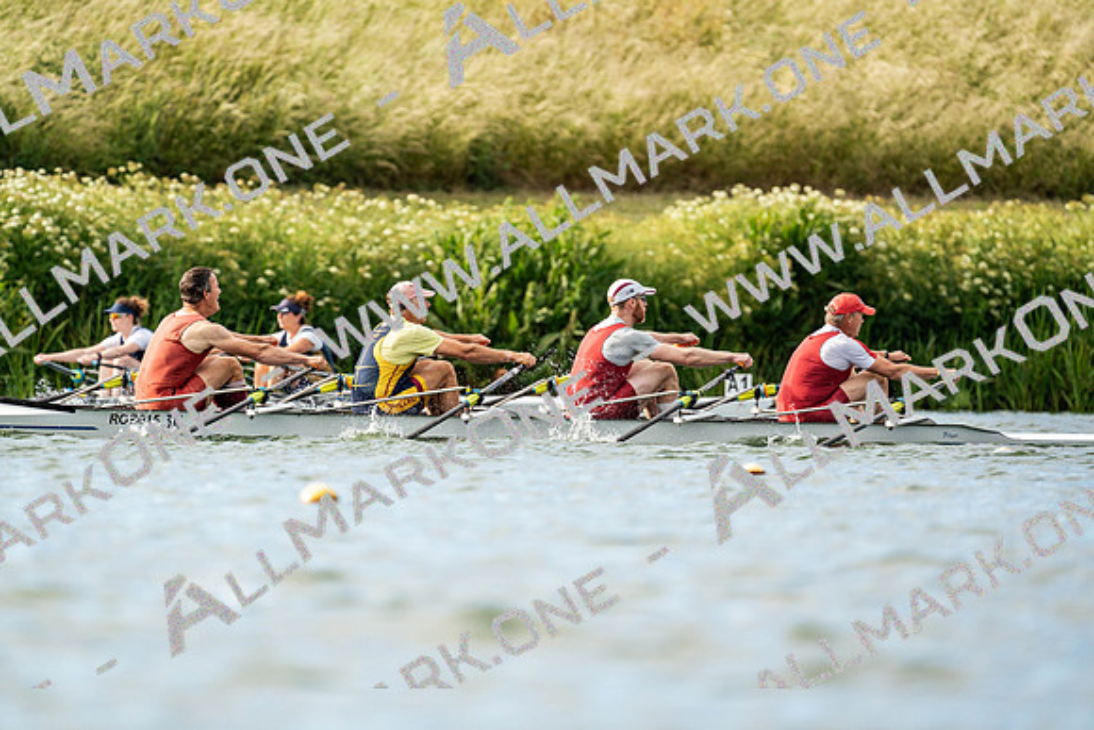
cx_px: 547
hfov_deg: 3.4
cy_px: 365
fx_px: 18237
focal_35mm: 600
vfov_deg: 2.3
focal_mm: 600
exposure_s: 1/2000
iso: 500
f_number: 6.3
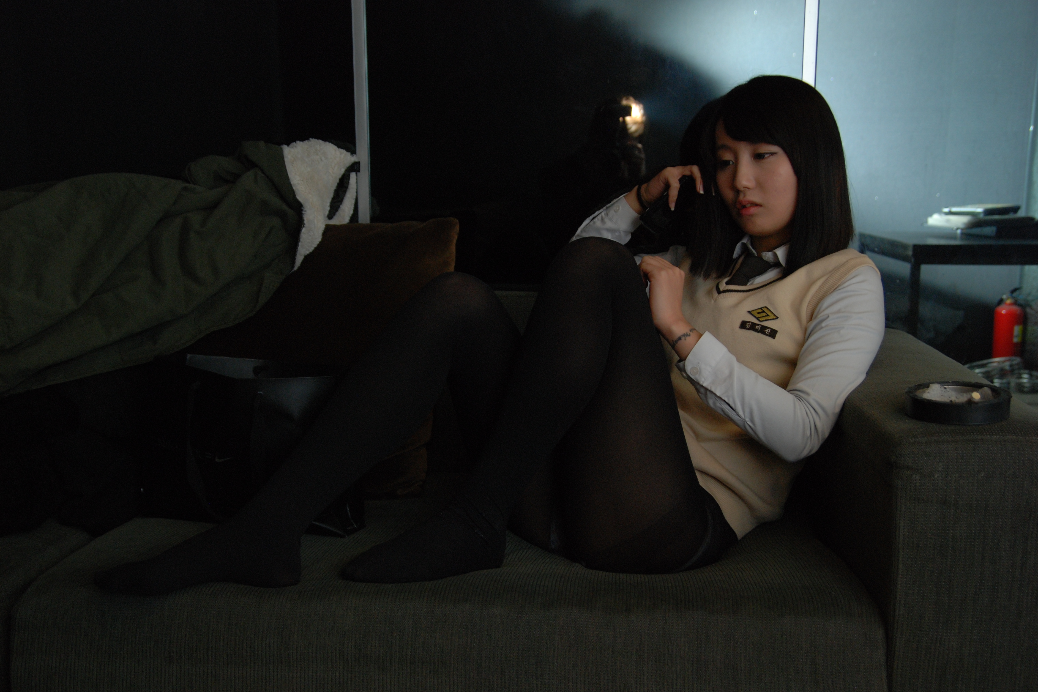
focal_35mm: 37
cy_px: 338
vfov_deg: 35.9
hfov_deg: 51.9
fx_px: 1067
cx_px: 531
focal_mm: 24
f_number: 4
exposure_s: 1/60
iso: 400
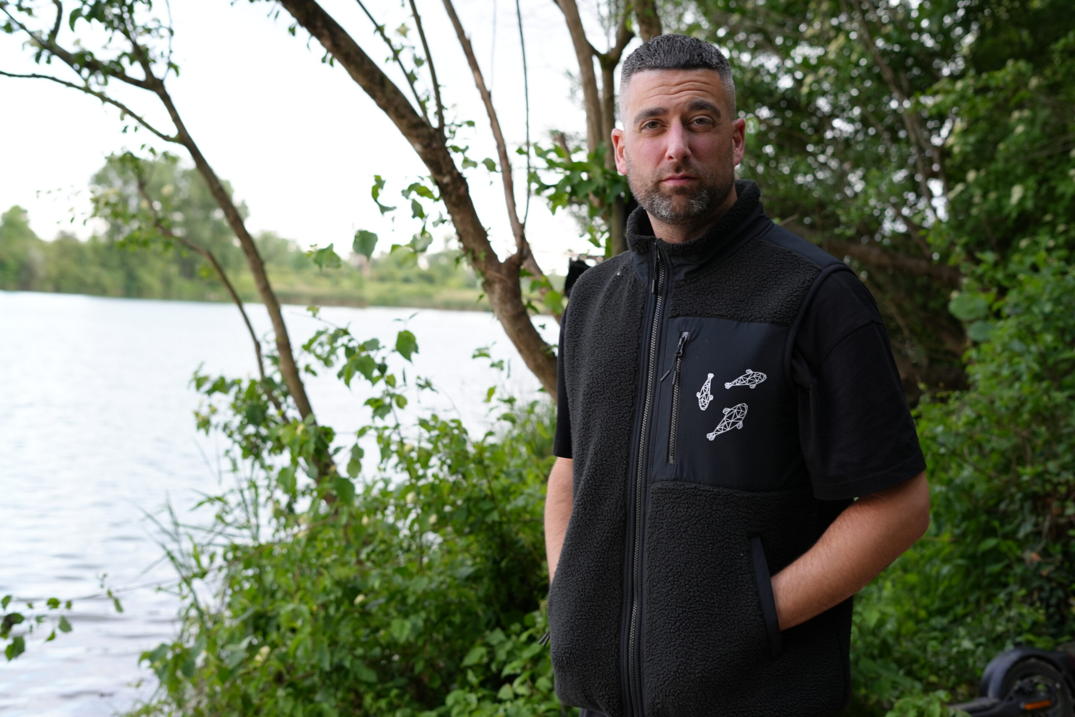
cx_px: 538
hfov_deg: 39.6
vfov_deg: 27.0
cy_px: 358
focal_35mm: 50
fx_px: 1493
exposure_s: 1/160
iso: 320
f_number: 4
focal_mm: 50
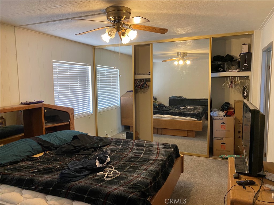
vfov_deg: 53.1
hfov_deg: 67.3
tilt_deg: -5.6
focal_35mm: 26
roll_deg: +1.0
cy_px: 102
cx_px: 137
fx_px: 206
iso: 320
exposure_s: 1/60
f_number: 1.8
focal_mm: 4.25
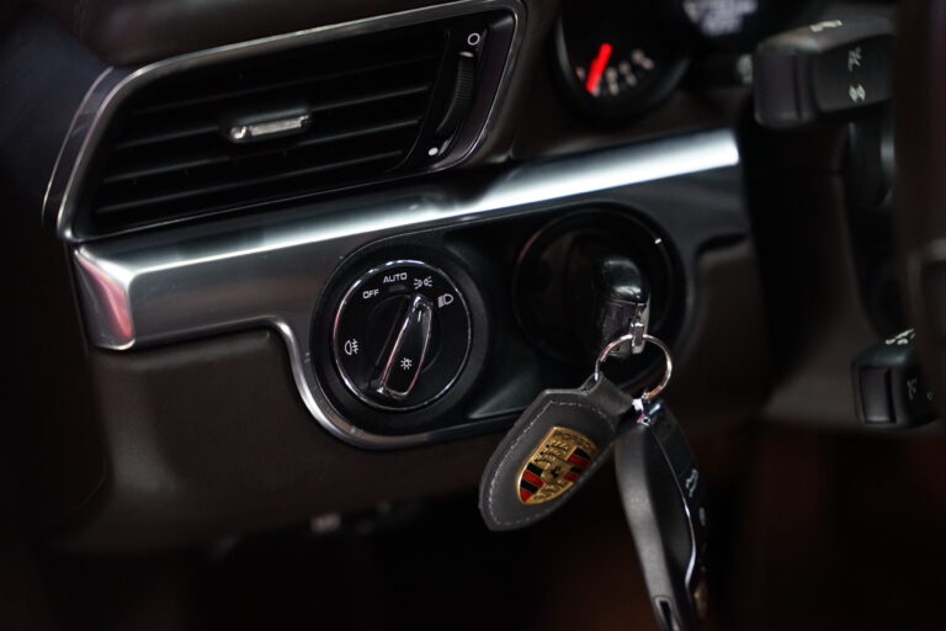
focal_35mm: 70
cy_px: 316
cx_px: 473
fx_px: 1839
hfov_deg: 28.8
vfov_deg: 19.5
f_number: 2.8
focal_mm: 70
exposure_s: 1/80
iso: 2500
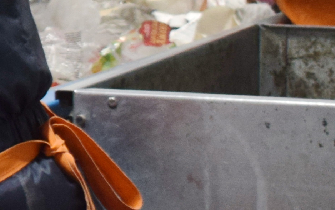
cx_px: -514
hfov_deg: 6.5
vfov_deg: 4.3
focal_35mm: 303
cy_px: -110
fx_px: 2768
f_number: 4.2
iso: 500
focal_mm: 31
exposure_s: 1/60
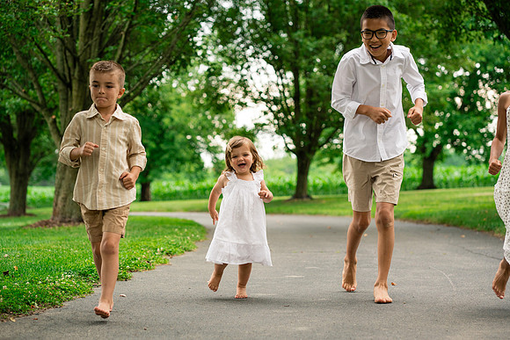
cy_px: 170
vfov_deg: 16.1
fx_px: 1204
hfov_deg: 23.9
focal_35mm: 85
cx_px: 255
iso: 500
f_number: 3.5
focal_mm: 85
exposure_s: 1/500
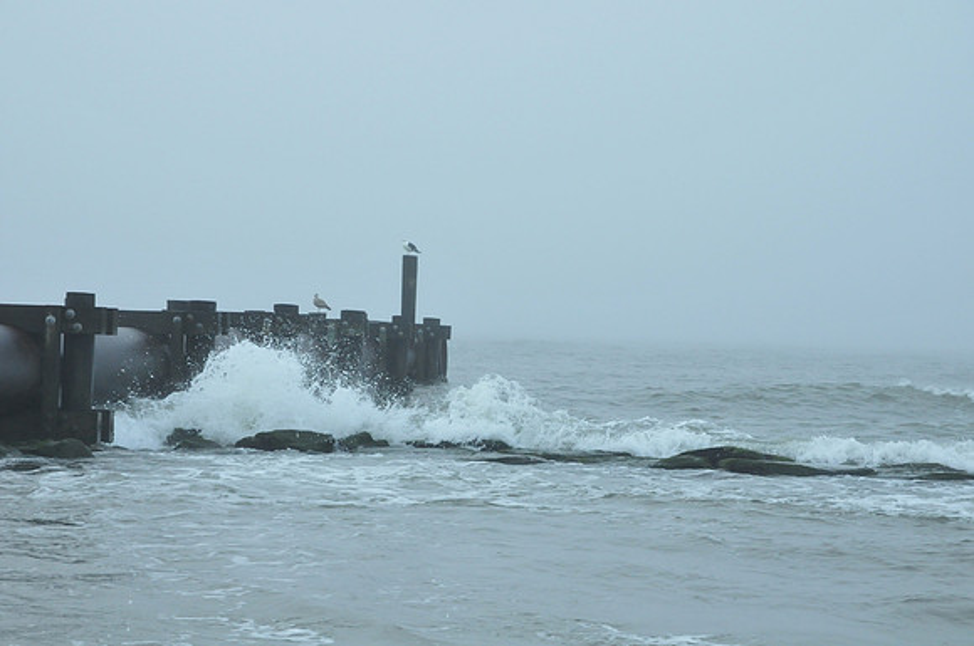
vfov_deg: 13.0
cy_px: 323
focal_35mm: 105
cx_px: 487
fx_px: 2837
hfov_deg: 19.5
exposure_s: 1/125
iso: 1250
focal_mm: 70
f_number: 8
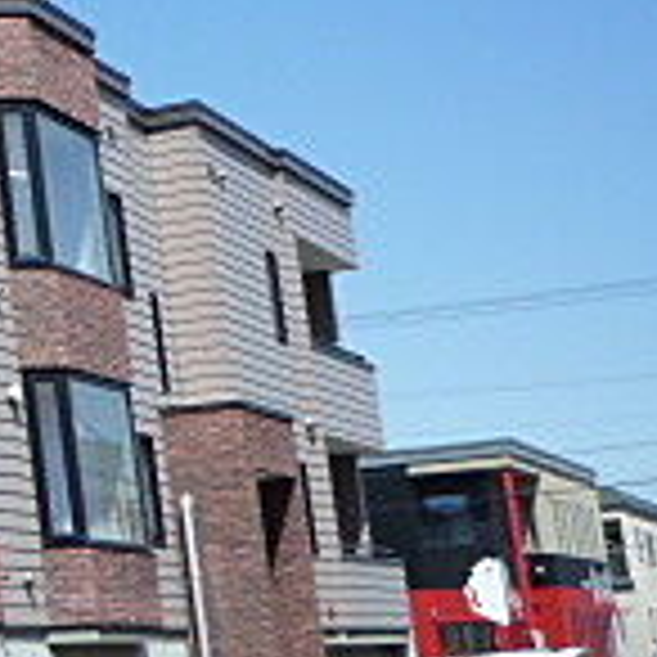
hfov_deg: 14.2
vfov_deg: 17.8
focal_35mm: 97
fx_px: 2083
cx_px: -765
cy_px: 166
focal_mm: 4.4
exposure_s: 1/800
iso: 100
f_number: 4
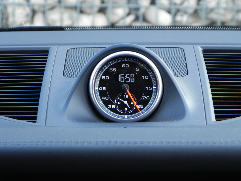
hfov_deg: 13.7
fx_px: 1003
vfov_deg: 10.3
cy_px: 90
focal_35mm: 144
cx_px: 120
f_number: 4.5
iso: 224
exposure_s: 1/30
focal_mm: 25.7
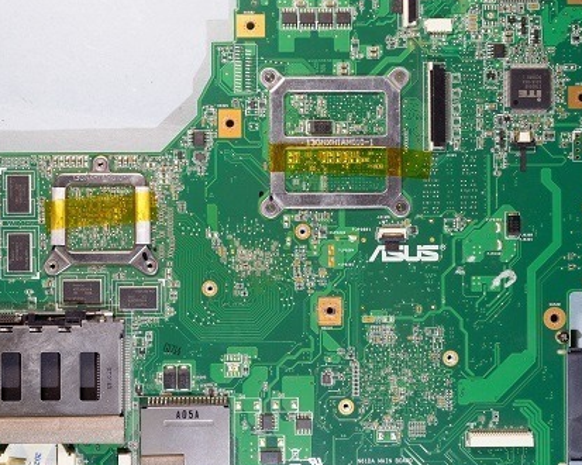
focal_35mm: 46
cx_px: 245
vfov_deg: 32.7
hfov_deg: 40.2
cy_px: 242
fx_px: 792
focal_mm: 18
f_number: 8
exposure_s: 1/5
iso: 100
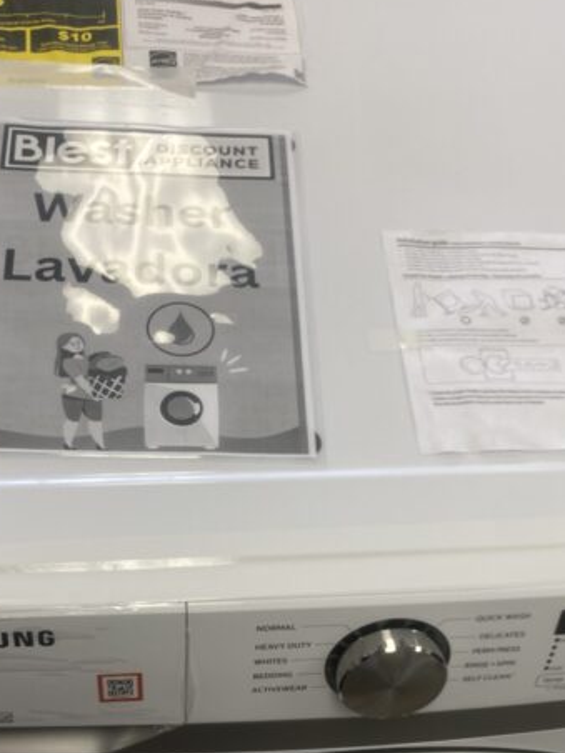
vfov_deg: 40.1
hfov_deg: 31.5
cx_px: 262
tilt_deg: -59.2
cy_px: 561
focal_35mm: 46
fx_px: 1001
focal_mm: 4.25
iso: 32
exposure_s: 1/66
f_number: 1.8
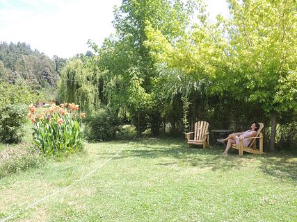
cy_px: 111
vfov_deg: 45.4
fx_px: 266
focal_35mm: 31
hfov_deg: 58.4
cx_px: 148
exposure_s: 1/320
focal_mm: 5.5
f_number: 3
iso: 100
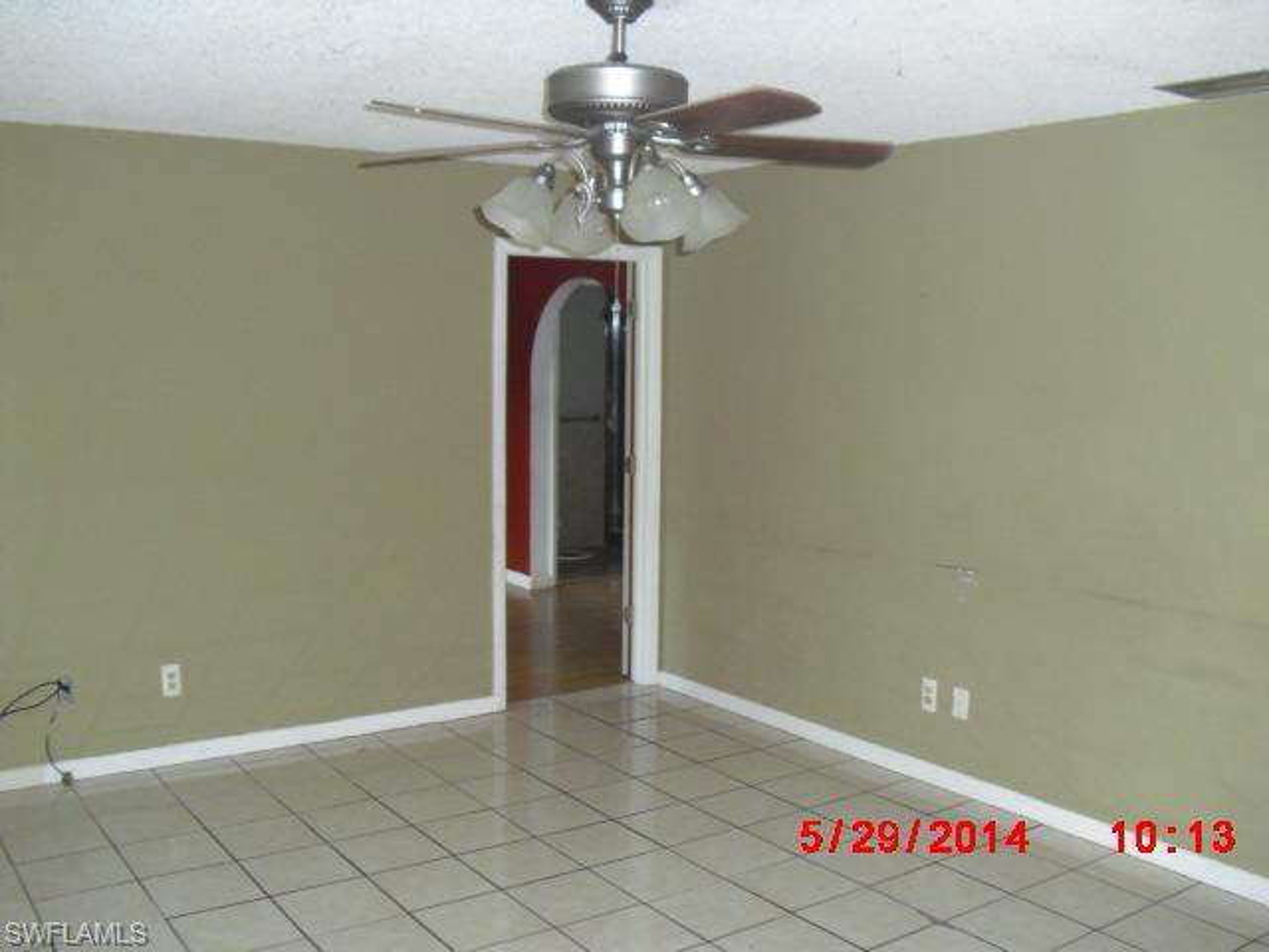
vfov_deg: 39.7
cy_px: 476
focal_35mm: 36
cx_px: 634
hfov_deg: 51.4
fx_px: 1320
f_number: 3.1
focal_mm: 6.3
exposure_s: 1/60
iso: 400
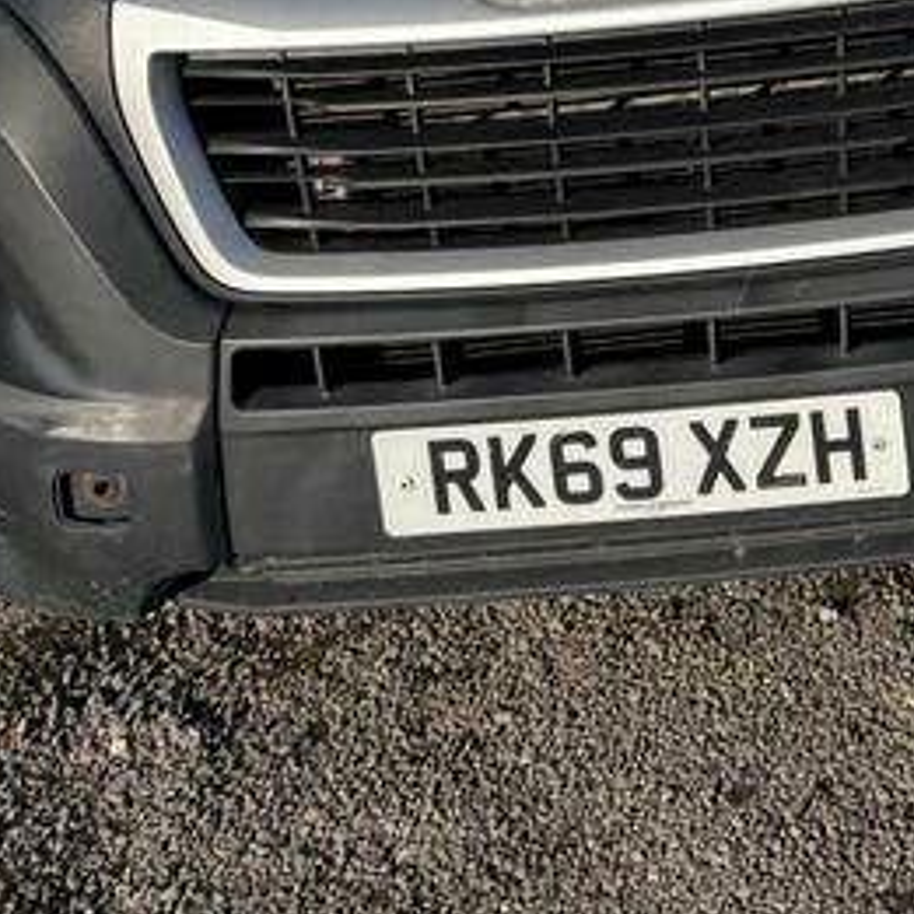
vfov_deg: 18.4
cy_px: -595
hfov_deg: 21.1
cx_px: 935
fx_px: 2360
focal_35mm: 79
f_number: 1.6
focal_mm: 5.96
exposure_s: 1/4065
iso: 50
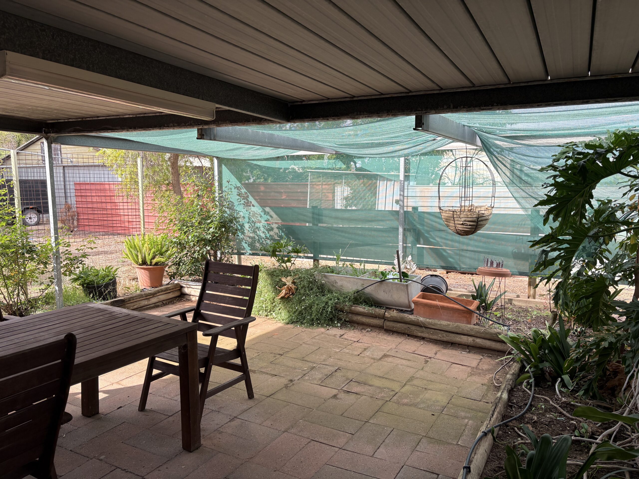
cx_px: 320
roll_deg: +1.5
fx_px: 480
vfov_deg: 53.1
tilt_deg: -7.0
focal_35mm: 26
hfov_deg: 67.3
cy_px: 240
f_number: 1.6
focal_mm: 5.96
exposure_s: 1/485
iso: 50
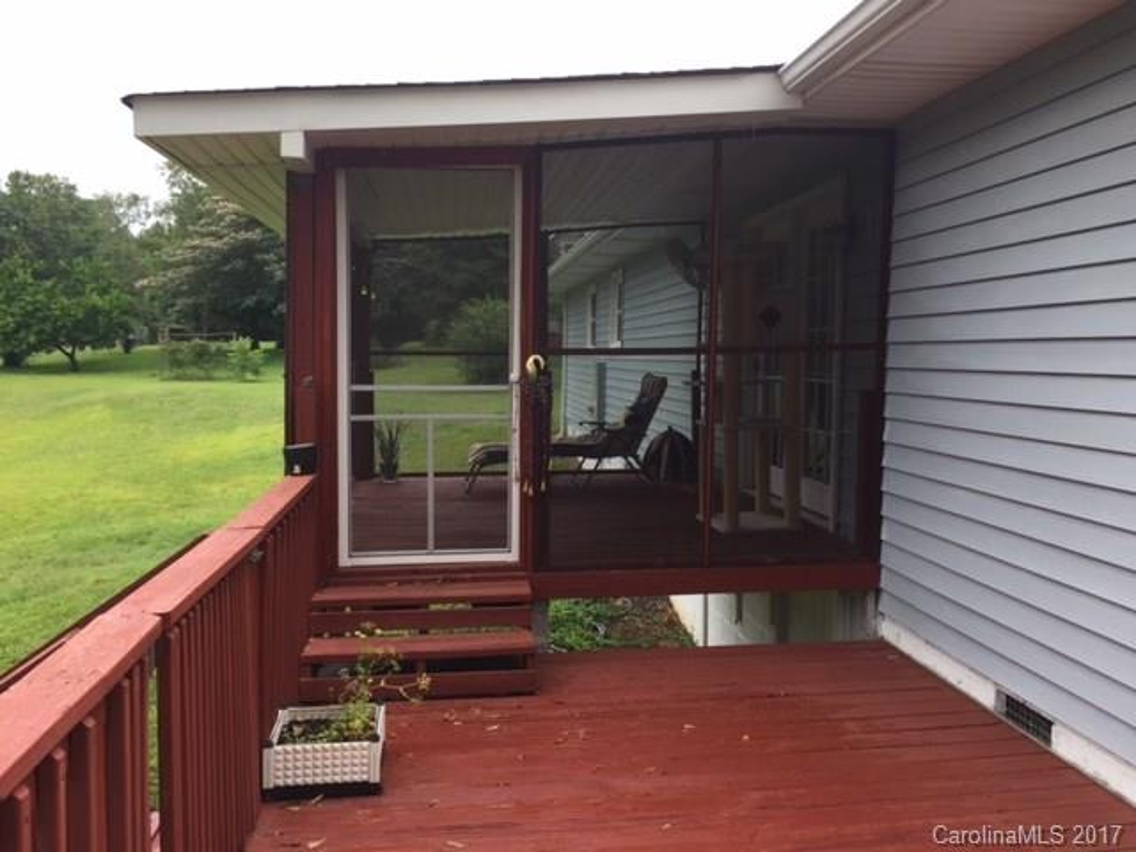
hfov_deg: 61.7
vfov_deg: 48.2
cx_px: 568
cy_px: 426
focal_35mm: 29
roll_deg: -0.9
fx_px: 952
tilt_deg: -3.8
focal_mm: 4.15
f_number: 2.2
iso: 32
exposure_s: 1/223
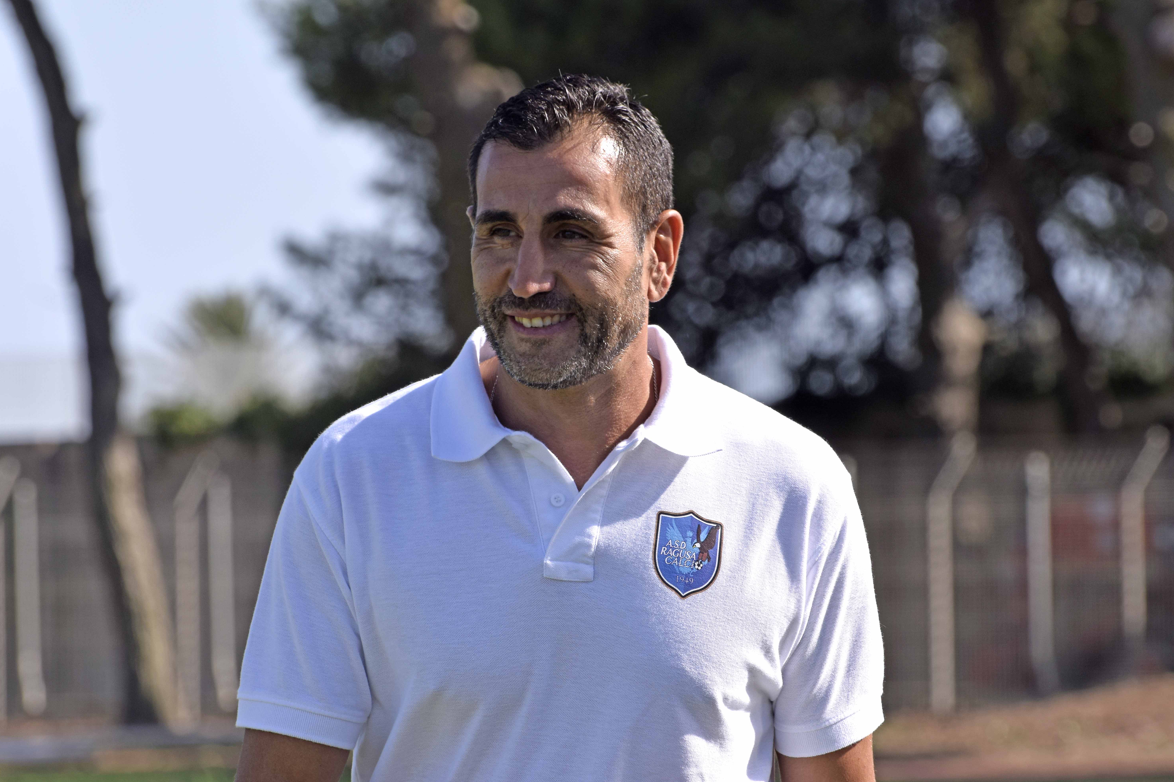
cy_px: 387
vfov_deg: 4.5
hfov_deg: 6.8
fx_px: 9913
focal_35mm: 304
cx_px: 583
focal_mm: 200
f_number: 10
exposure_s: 1/320
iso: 200
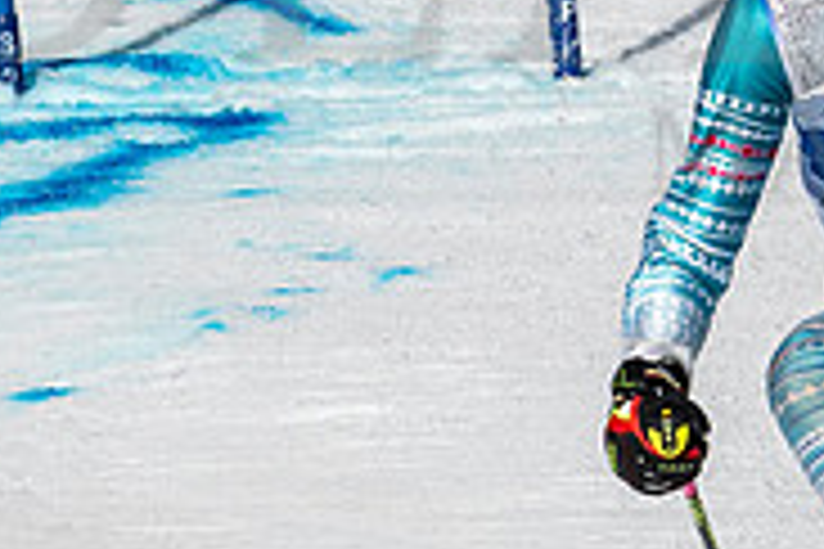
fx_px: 68318
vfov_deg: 0.5
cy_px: -3
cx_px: 891
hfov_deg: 0.7
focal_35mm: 2985
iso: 200
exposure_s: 1/2000
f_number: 8
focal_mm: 400
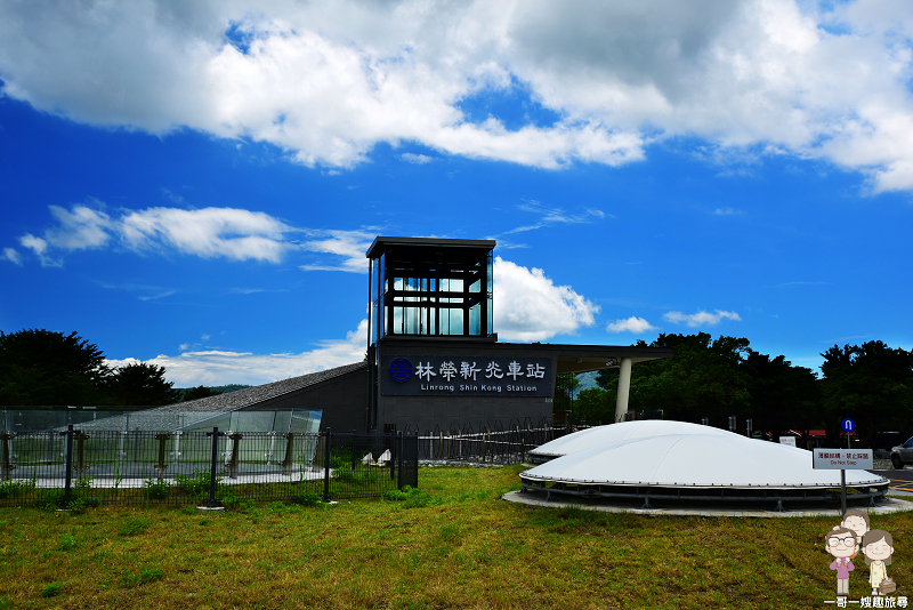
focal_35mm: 36
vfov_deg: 36.9
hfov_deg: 53.1
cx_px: 456
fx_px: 913
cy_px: 305
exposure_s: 1/125
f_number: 8
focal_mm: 36
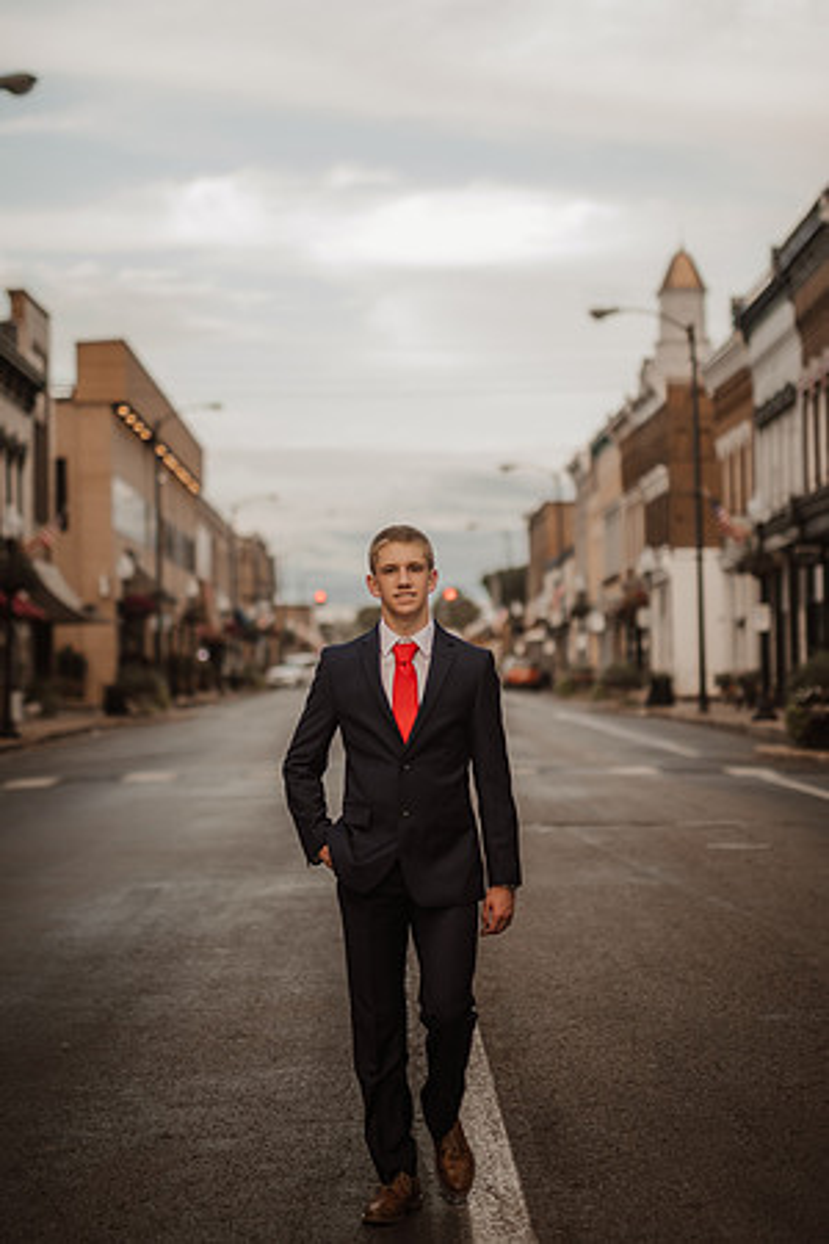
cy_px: 622
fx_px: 2590
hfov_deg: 18.2
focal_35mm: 75
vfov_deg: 27.0
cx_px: 414
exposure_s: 1/400
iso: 100
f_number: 1.4
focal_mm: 50
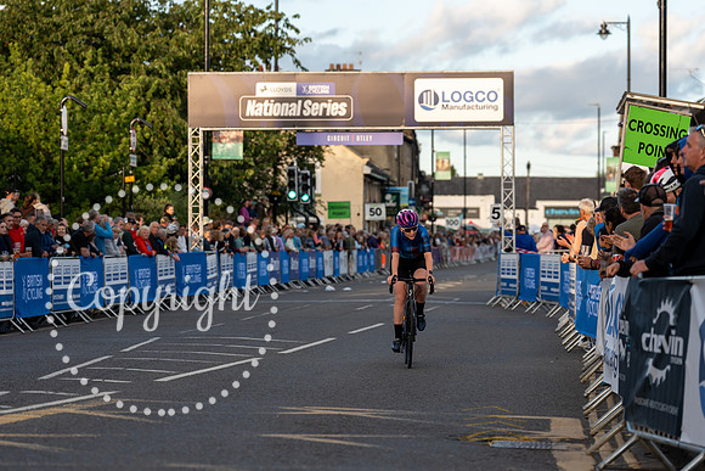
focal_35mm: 122
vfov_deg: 11.2
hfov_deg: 16.8
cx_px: 352
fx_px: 2390
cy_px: 236
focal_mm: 122
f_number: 3.5
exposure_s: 1/800
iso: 320
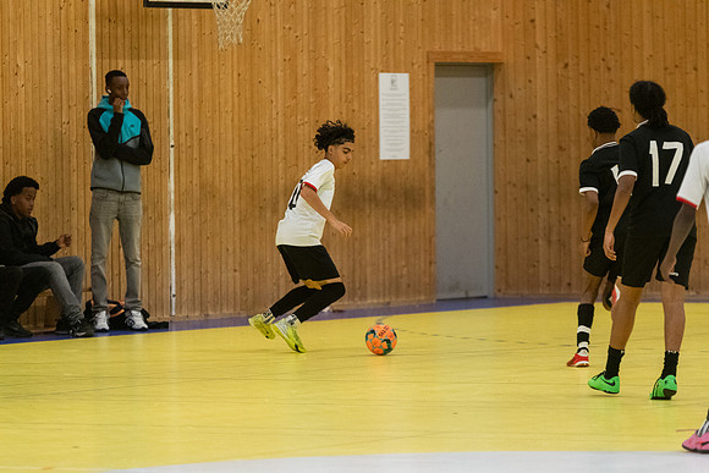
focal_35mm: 278
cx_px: 354
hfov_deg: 7.4
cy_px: 236
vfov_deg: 5.0
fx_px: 5466
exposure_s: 1/640
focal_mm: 185
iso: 4500
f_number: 3.2
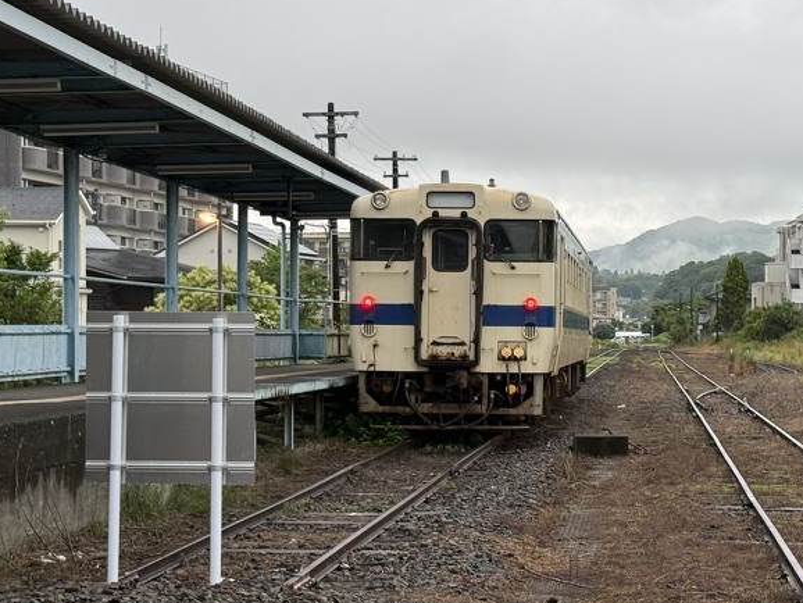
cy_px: 357
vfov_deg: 17.4
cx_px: 479
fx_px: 1973
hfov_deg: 23.0
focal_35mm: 85
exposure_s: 1/76
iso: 100
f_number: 1.78
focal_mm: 6.76
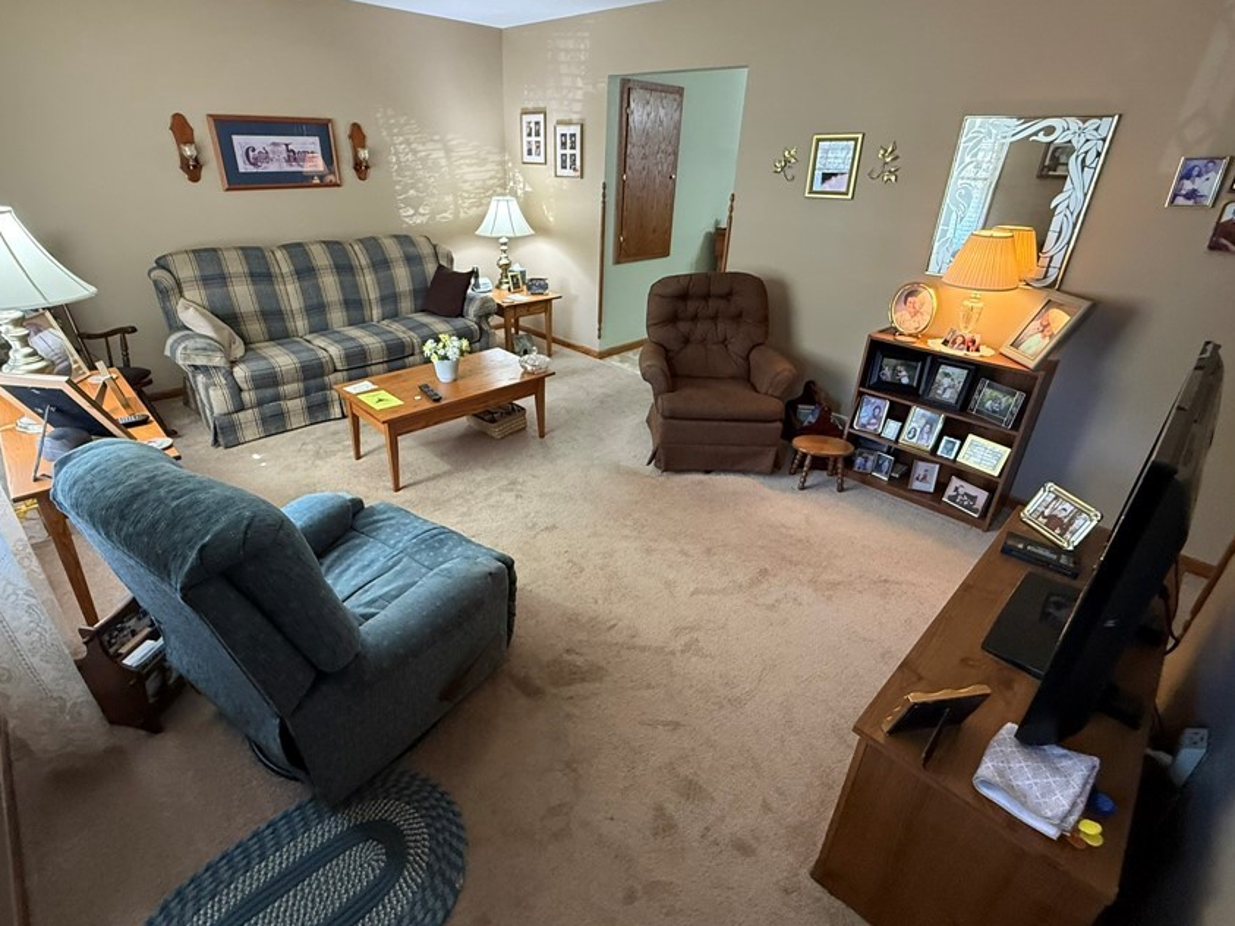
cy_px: 425
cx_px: 592
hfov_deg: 91.0
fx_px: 606
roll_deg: -1.6
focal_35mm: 17
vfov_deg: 74.6
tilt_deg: -25.2
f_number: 2.2
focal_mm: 2.22
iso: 500
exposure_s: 1/60
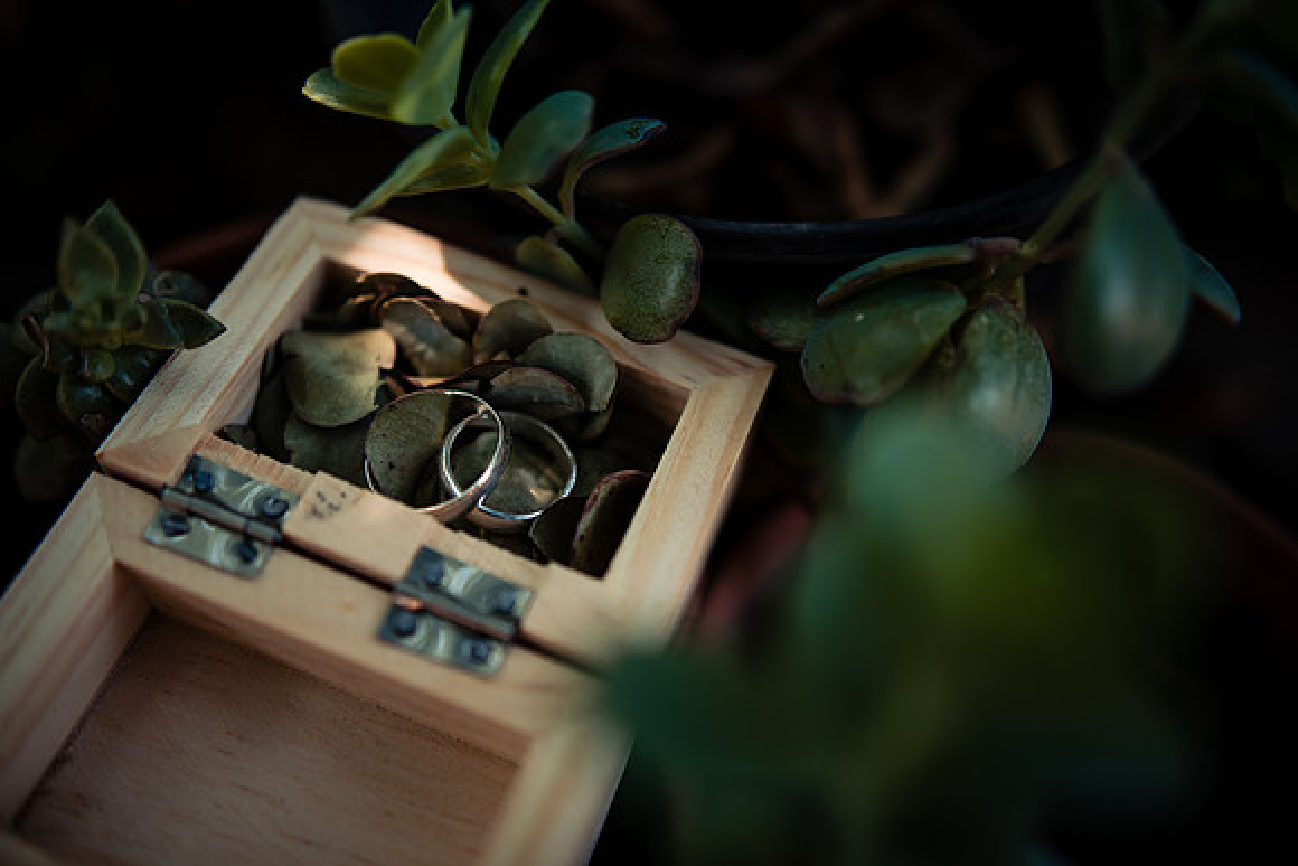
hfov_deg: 54.4
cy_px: 433
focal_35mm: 35
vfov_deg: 37.9
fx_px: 1262
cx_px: 649
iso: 125
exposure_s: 1/200
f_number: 2
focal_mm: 35
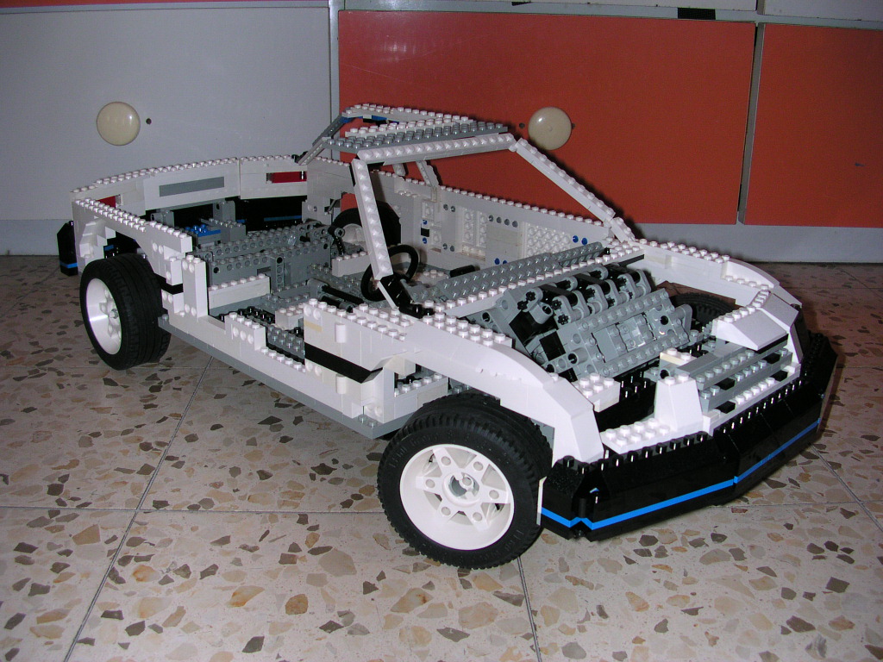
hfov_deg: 50.1
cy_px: 331
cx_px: 442
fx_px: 944
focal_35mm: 37
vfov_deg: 38.7
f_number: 2.7
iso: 100
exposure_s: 1/60
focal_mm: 5.6
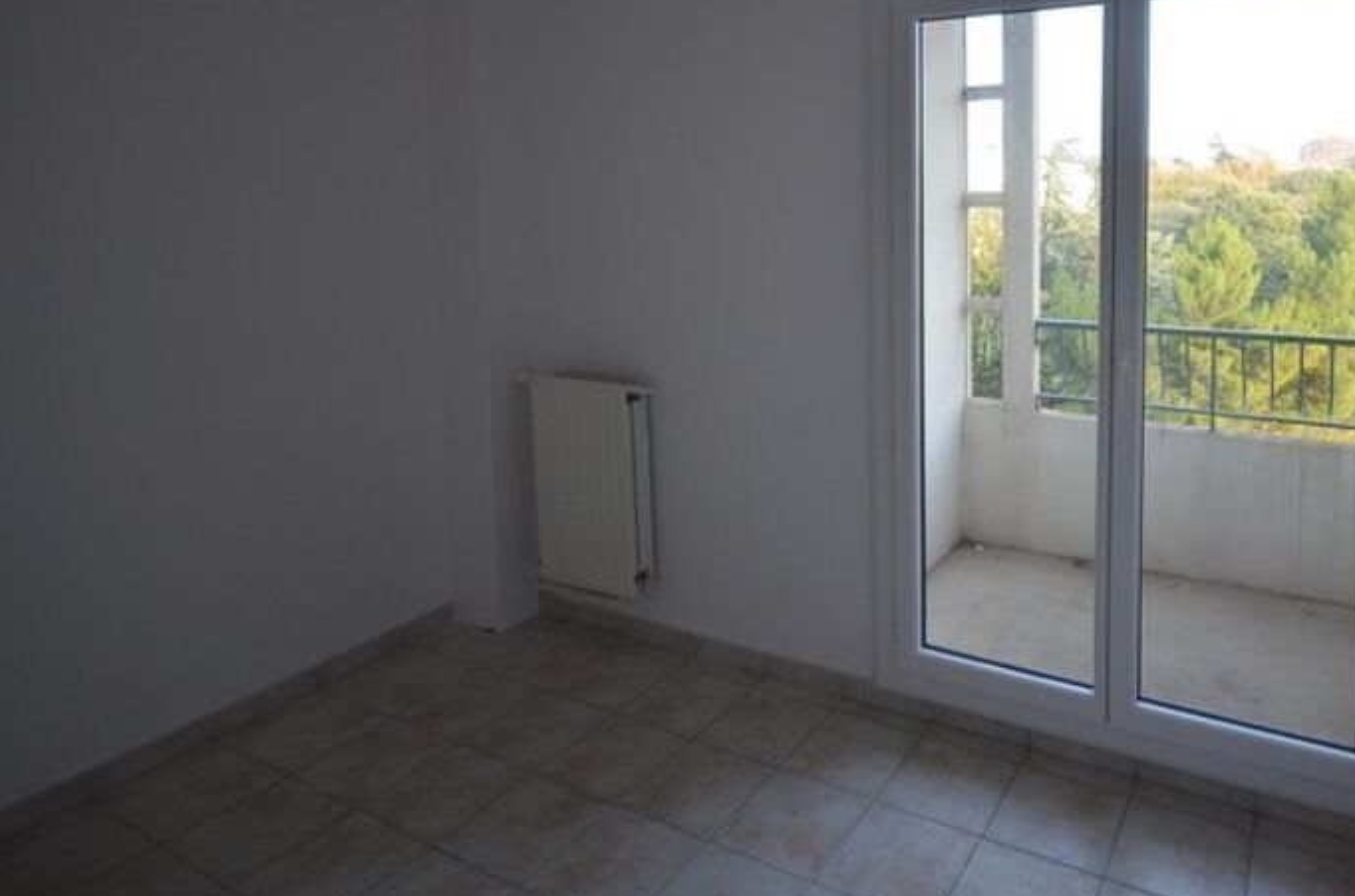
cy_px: 259
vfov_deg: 55.1
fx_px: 826
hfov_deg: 76.4
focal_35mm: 22
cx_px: 896
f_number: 4
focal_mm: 10
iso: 400
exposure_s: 1/160
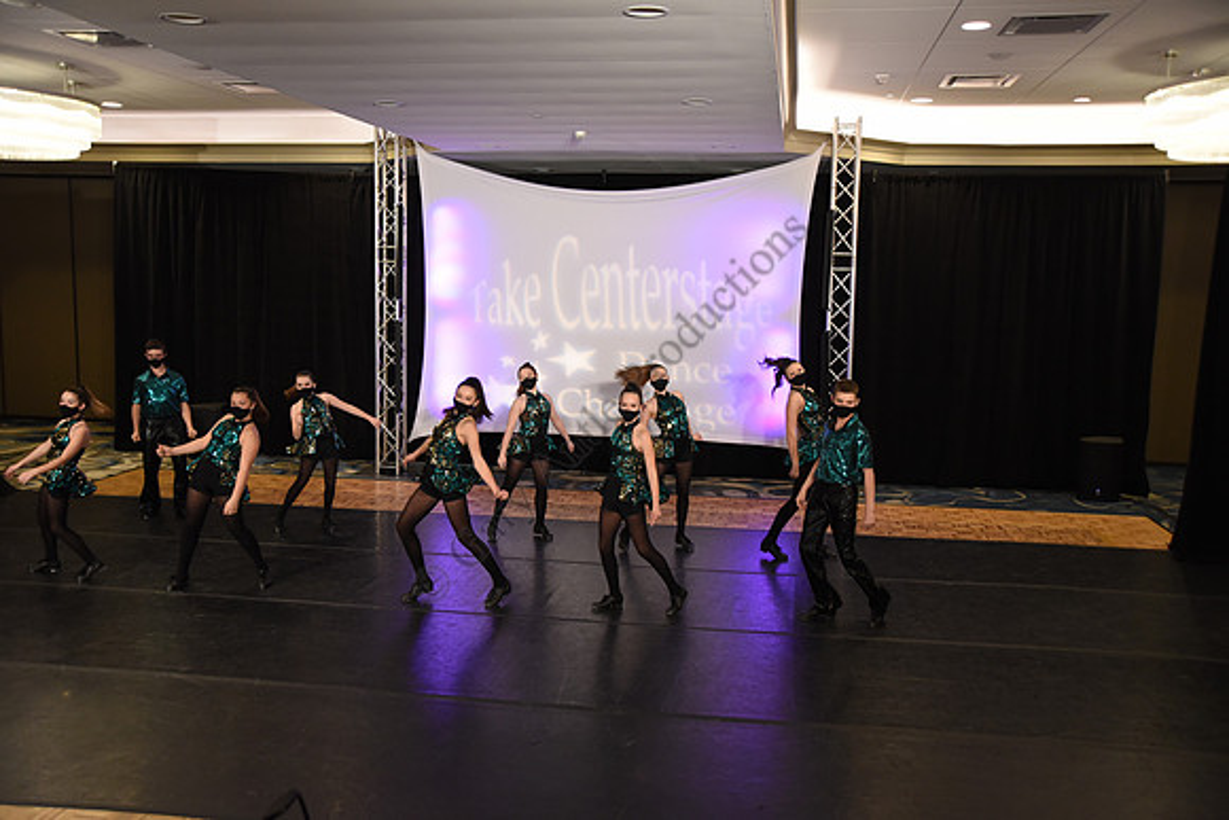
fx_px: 1161
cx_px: 614
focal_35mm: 34
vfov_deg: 38.9
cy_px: 410
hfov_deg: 55.8
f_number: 3.5
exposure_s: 1/400
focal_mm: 34
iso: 2500
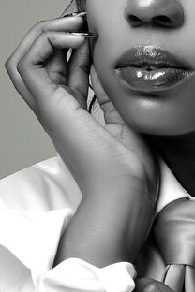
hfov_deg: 5.9
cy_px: 98
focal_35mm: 231
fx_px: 1877
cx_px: 197
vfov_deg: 8.9
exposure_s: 1/125
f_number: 16
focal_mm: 75
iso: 100
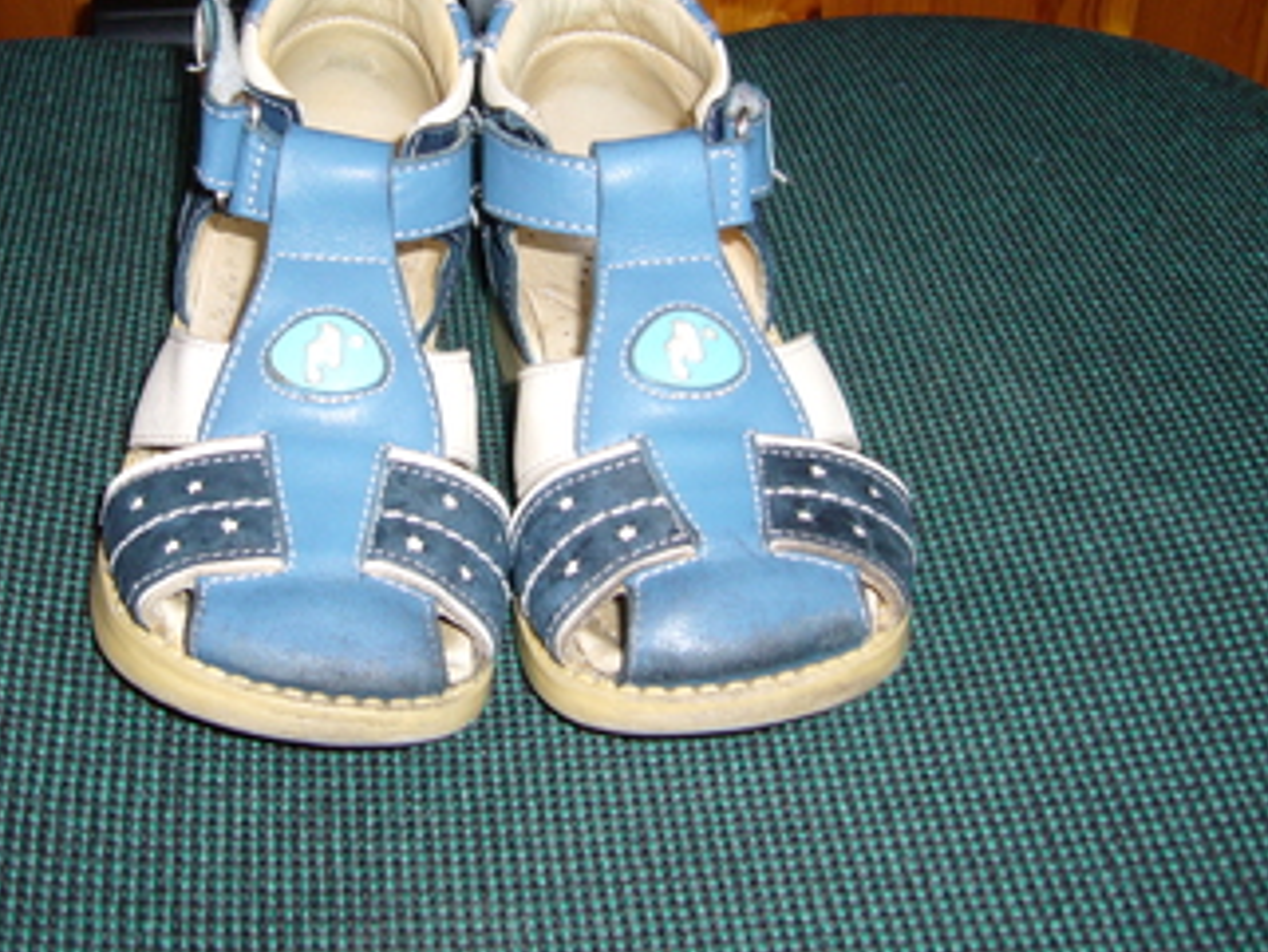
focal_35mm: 49
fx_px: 1796
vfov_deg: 29.5
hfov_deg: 38.5
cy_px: 328
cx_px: 446
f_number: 2.8
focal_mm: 5.8
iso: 100
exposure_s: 1/30
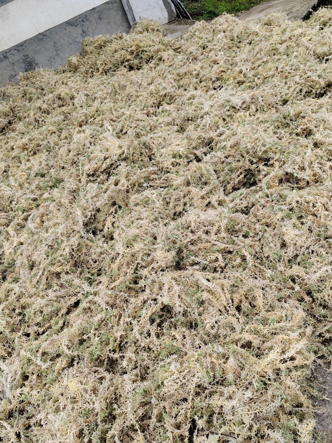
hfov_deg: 51.3
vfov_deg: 65.3
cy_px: 222
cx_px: 166
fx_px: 345
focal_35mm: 27
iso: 100
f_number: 1.8
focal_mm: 6.14
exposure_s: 1/320
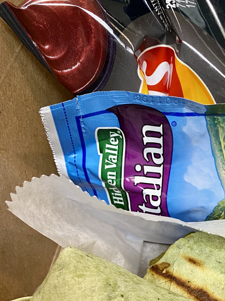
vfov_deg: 35.4
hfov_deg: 28.1
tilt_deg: -68.1
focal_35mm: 50
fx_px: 433
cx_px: 200
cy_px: 284
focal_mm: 4.25
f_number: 1.8
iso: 100
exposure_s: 1/60
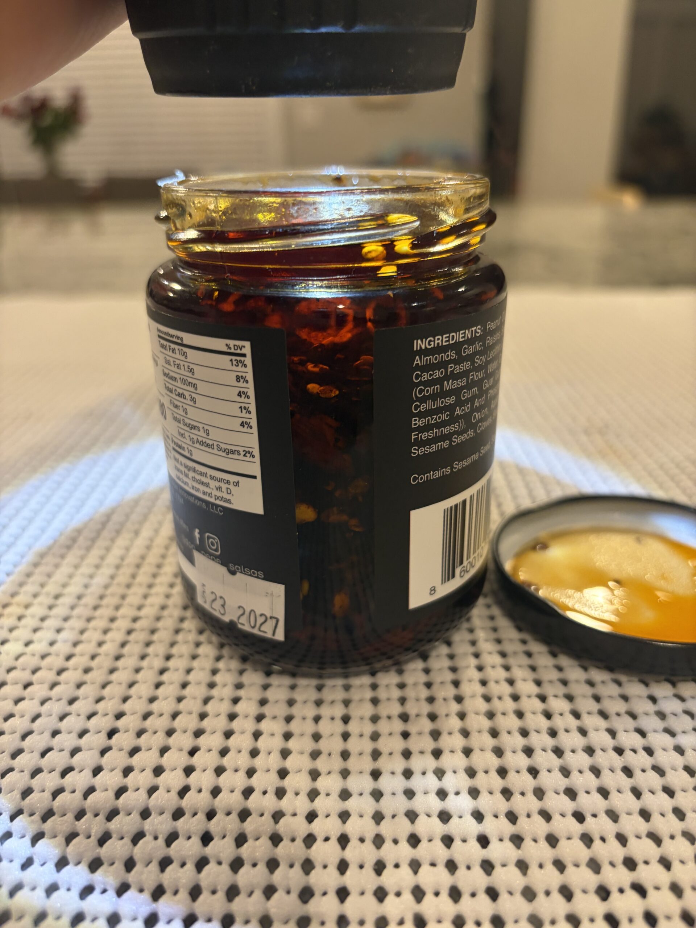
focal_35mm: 26
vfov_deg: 67.3
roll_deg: +0.5
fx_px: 697
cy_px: 464
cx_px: 348
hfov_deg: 53.1
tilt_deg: -23.0
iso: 160
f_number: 1.6
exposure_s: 1/60
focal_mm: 5.96
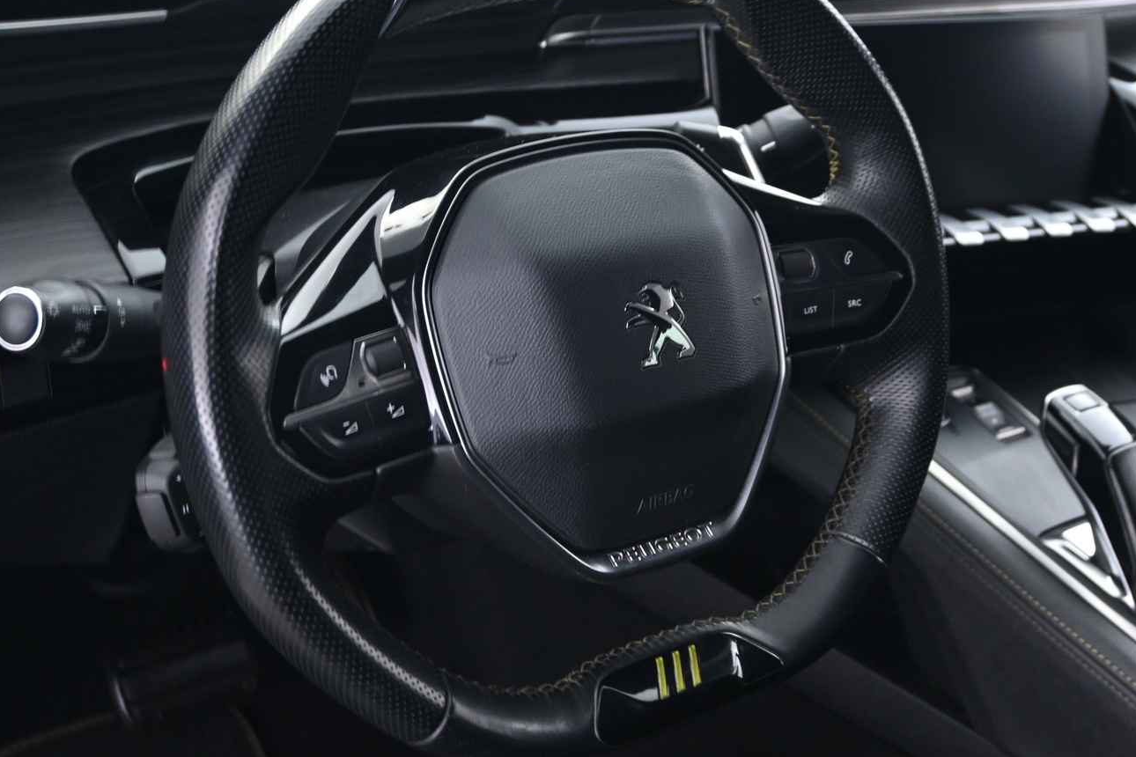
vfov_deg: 24.8
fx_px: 1724
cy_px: 368
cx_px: 654
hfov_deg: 36.4
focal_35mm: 55
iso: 1600
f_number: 4.8
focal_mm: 29
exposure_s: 1/4
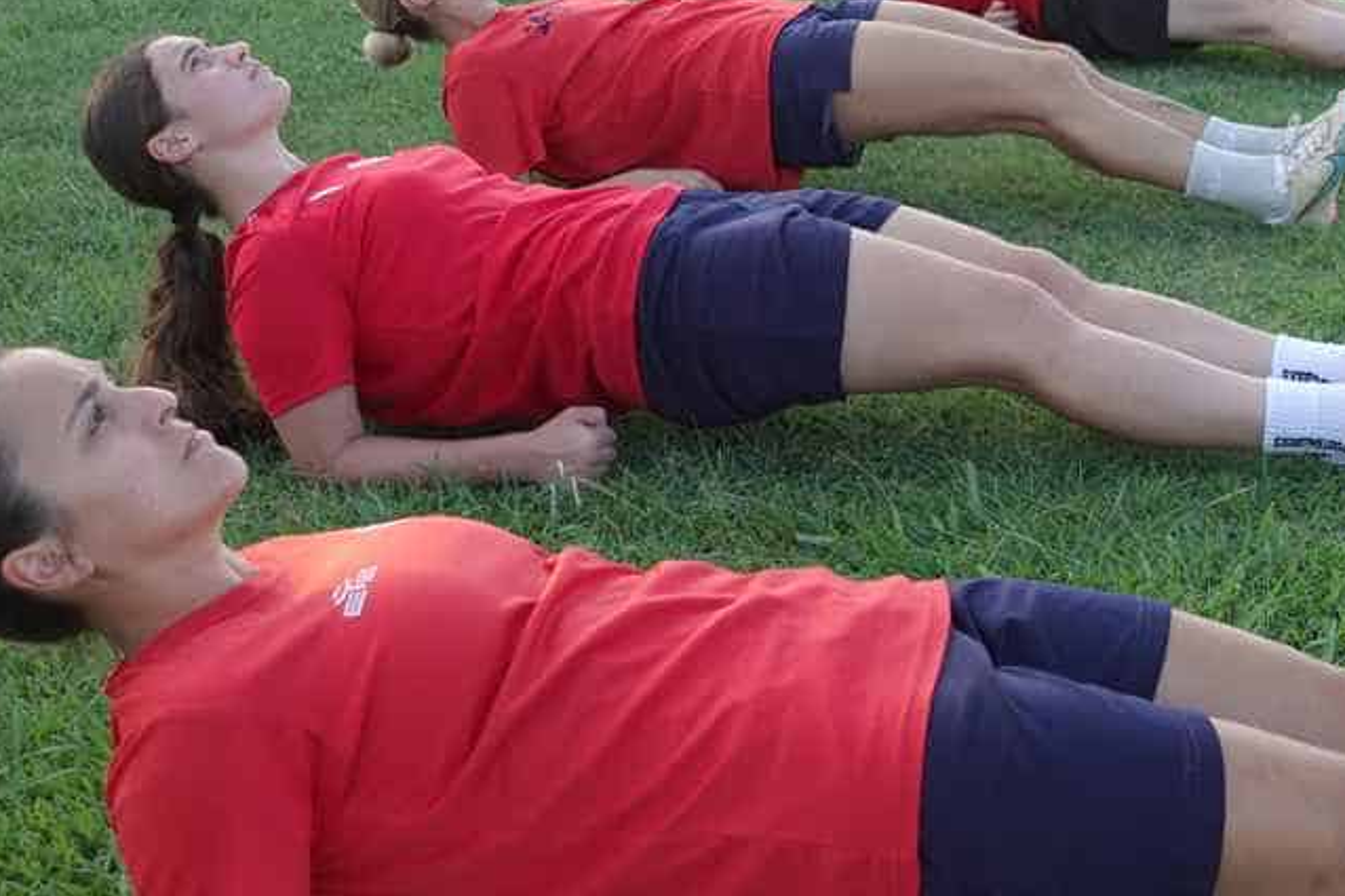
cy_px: 223
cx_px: 985
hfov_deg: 25.4
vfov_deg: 17.2
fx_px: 2951
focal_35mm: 79
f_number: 2.8
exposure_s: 1/250
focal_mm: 15.87
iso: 125
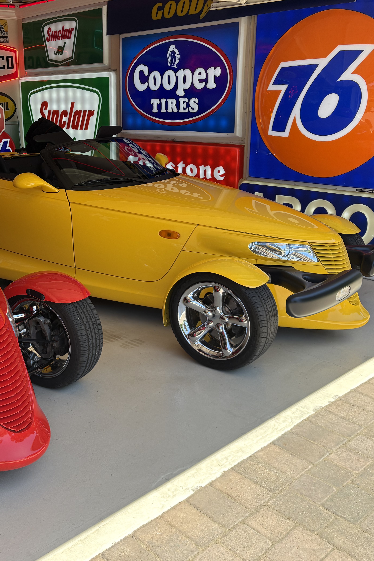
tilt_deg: -17.9
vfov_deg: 51.9
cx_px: 93
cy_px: 276
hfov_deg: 35.1
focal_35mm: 37
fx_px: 577
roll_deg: +1.6
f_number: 1.6
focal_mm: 5.96
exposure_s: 1/438
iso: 50
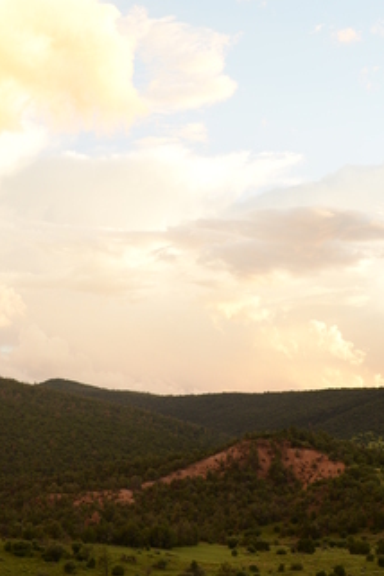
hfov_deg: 16.7
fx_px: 1296
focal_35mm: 81
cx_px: 77
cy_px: 149
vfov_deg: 24.8
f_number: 5.6
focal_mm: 50
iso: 400
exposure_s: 1/125
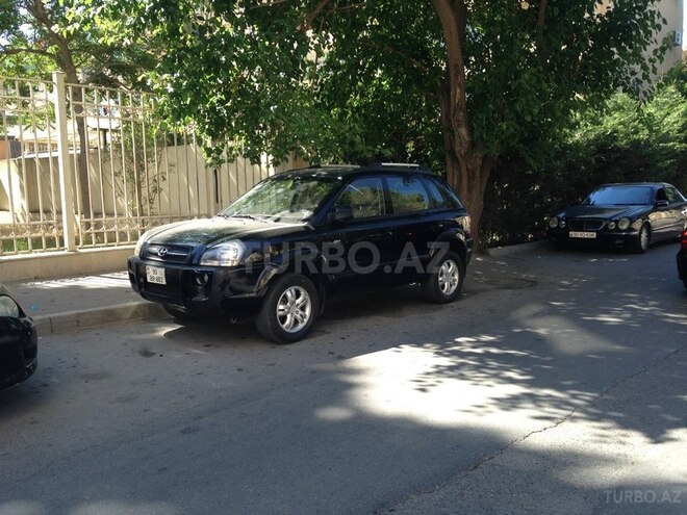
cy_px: 258
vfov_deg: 42.9
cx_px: 344
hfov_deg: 55.4
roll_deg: +1.7
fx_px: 655
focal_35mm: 33
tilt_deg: -5.6
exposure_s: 1/219
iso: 50
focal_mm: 4.12
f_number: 2.4
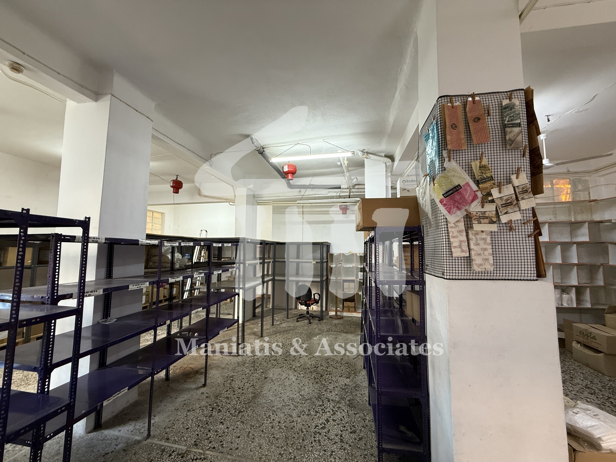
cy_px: 231
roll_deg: -0.7
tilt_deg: +6.7
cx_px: 308
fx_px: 249
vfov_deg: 85.7
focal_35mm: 14
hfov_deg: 102.1
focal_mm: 2.22
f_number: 2.2
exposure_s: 1/50
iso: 200
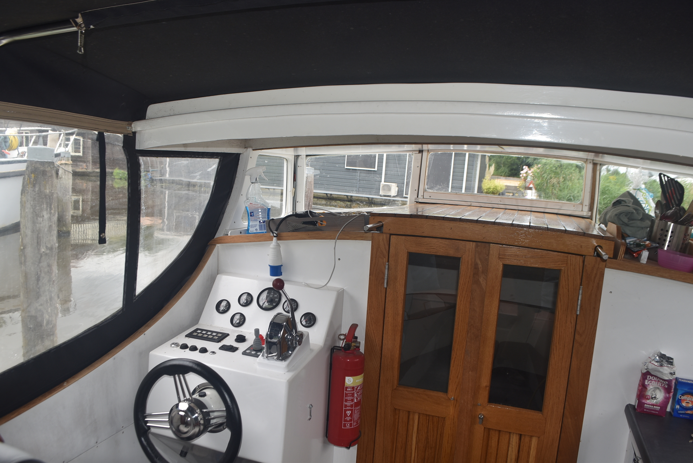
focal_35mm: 27
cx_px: 346
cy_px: 232
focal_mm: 18
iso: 140
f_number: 5.6
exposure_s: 1/125
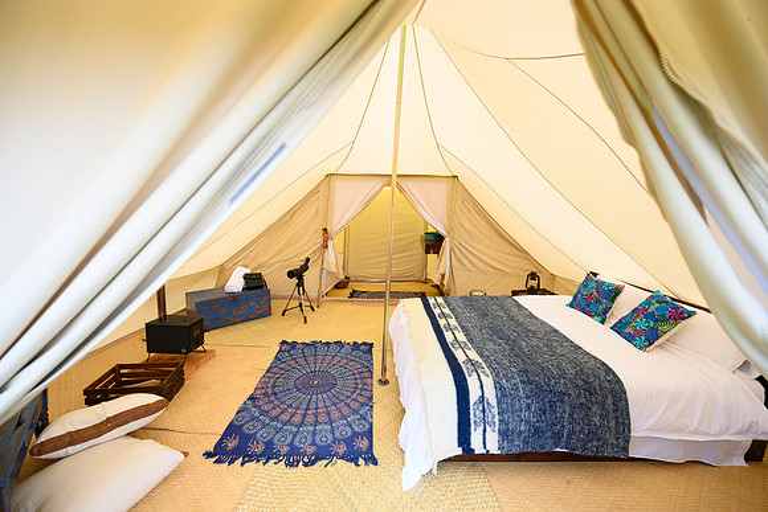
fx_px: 299
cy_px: 256
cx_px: 384
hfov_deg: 104.2
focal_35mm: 14
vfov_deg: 81.2
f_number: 5
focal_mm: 14
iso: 800
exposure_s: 1/200
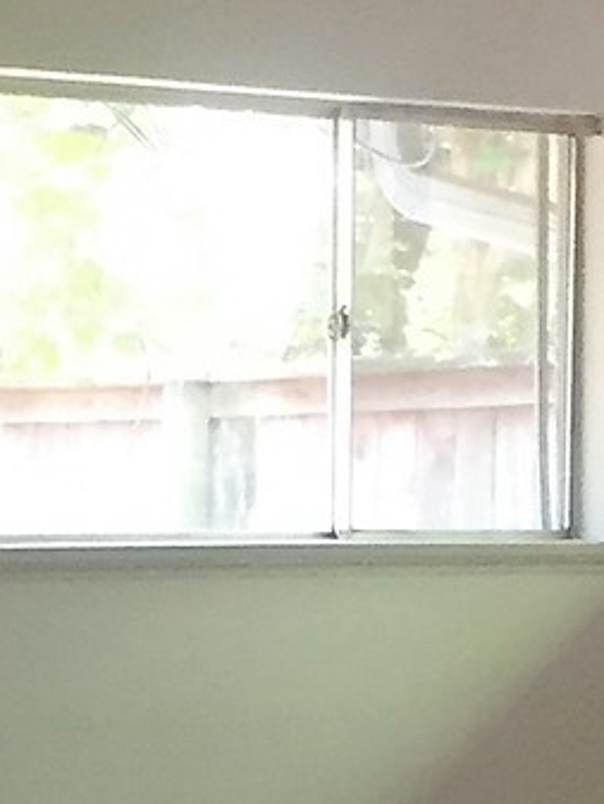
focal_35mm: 176
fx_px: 4092
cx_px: 318
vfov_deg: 10.8
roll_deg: +0.0
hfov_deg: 8.4
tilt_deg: -9.5
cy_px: 1236
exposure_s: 1/30
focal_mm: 4.15
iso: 160
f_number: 2.2
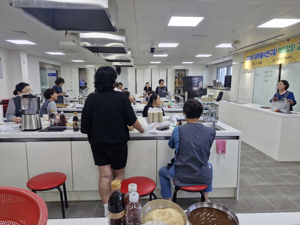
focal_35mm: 23
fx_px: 199
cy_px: 112
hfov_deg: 73.9
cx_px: 150
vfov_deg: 58.9
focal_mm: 5.54
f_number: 1.8
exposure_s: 1/120
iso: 64
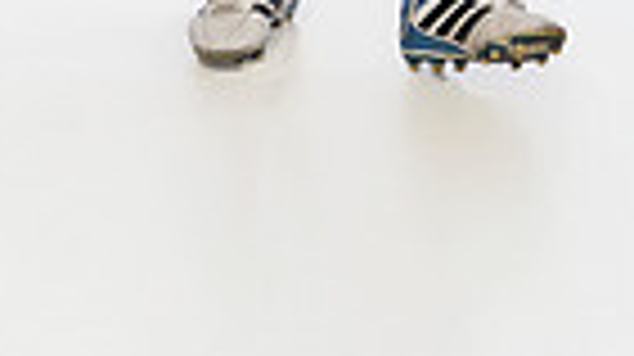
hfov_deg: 12.6
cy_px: -617
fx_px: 2872
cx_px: 355
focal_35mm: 171
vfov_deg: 6.6
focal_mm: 51
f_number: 6.3
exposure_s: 1/250
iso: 640
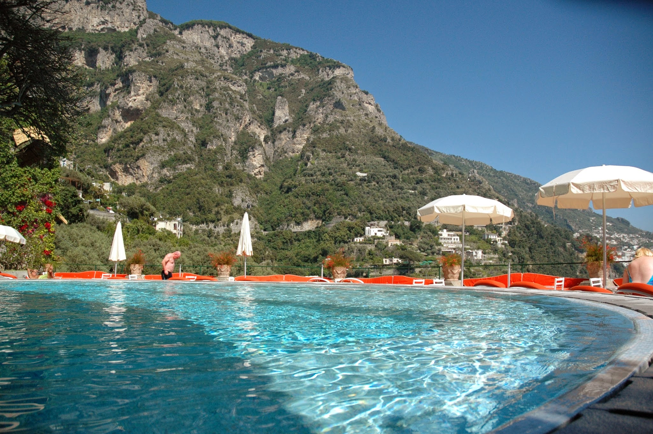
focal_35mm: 27
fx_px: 489
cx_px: 326
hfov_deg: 67.4
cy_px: 217
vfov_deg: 47.9
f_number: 3.5
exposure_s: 1/5000
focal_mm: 18
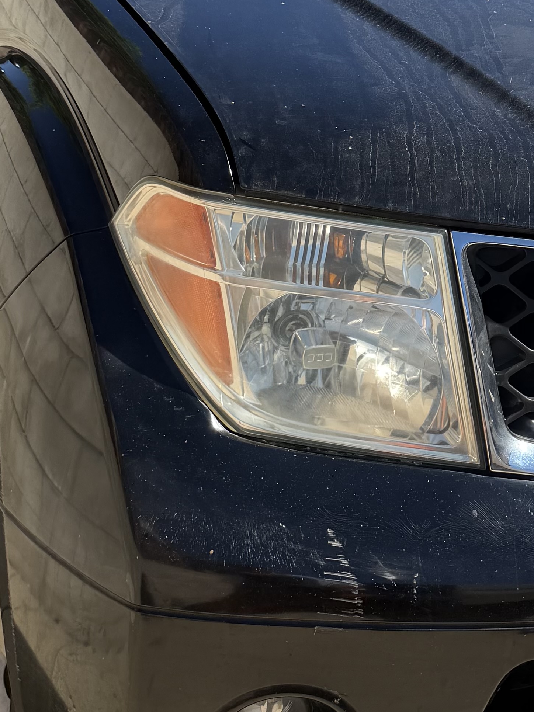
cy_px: 231
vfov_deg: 27.2
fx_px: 1461
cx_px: 559
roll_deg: -6.9
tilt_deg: -16.1
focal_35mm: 71
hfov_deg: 20.0
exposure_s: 1/3021
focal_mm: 6.76
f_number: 1.78
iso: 80
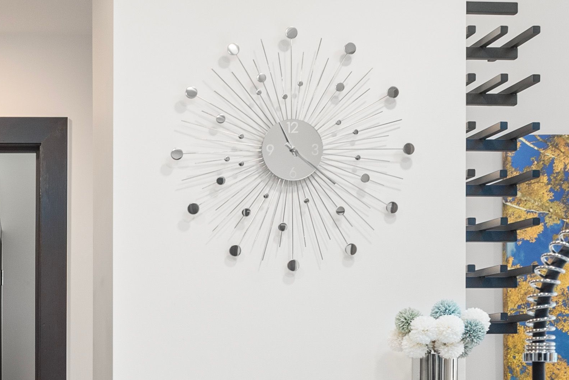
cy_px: 373
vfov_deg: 18.5
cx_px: 6
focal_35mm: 72
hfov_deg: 26.6
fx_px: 1138
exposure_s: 1/8
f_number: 7.1
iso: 500
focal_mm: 19
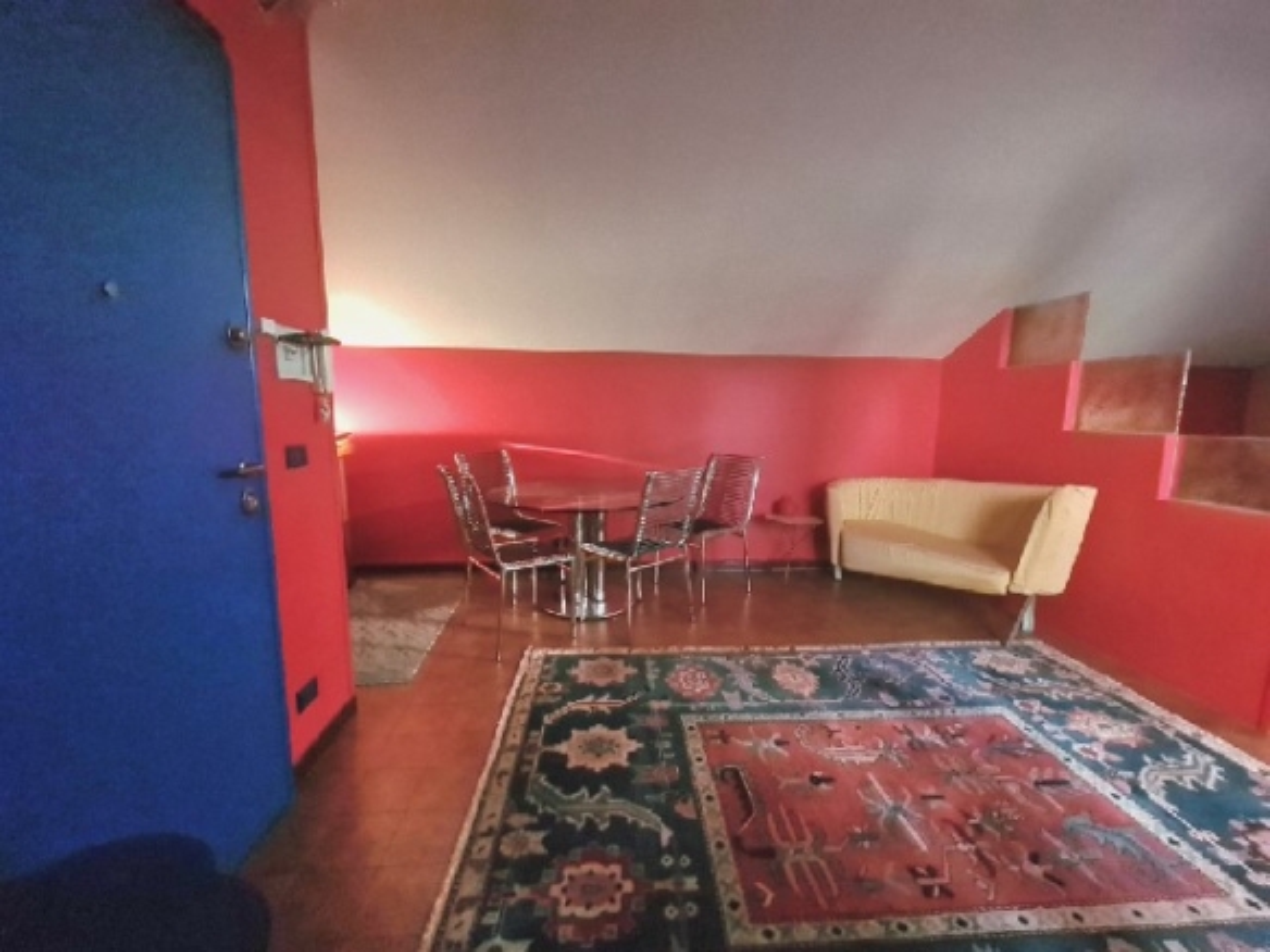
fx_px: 477
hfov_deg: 106.2
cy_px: 476
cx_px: 635
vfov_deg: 89.9
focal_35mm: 13
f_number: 2.2
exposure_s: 1/25
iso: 1600
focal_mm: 2.2
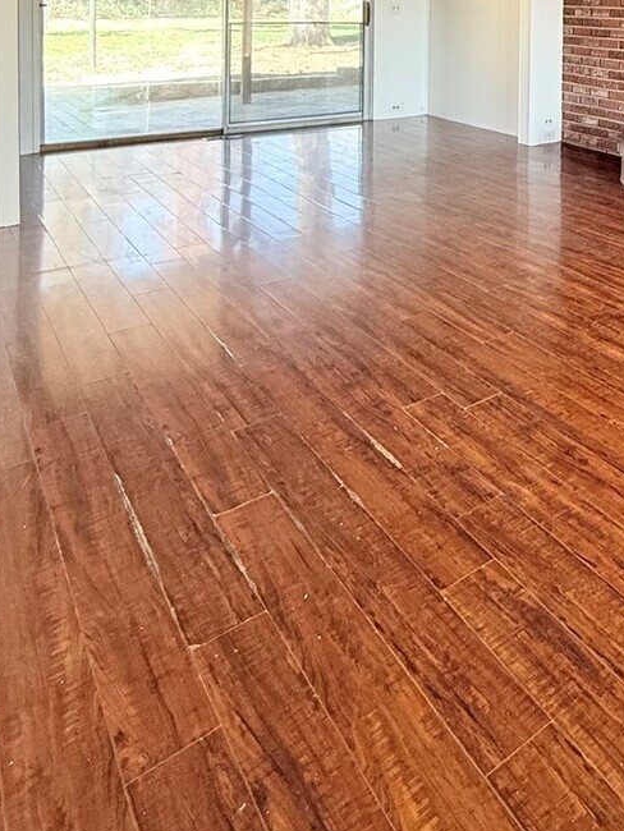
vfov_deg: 49.4
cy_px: 31
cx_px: 655
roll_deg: -1.2
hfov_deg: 39.0
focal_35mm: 31
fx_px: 745
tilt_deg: -1.2
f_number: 2.2
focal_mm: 2.22
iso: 160
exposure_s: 1/99
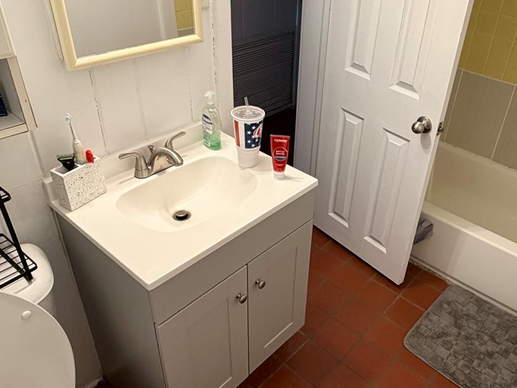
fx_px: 463
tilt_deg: -32.1
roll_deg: -3.5
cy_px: 178
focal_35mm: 31
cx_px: 312
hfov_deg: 57.9
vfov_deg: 45.4
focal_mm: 2.22
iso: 160
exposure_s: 1/60
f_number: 2.2
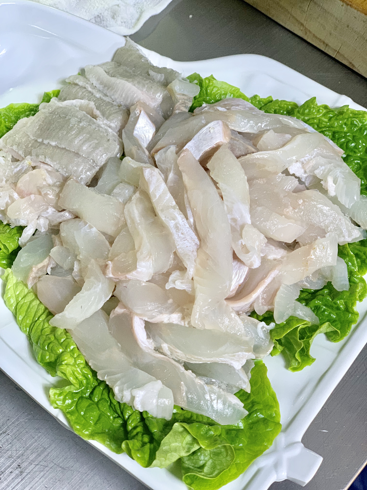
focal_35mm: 52
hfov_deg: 28.0
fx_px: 735
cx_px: 184
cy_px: 245
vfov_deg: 36.8
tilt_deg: -58.7
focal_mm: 6
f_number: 2.4
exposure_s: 1/60
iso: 250
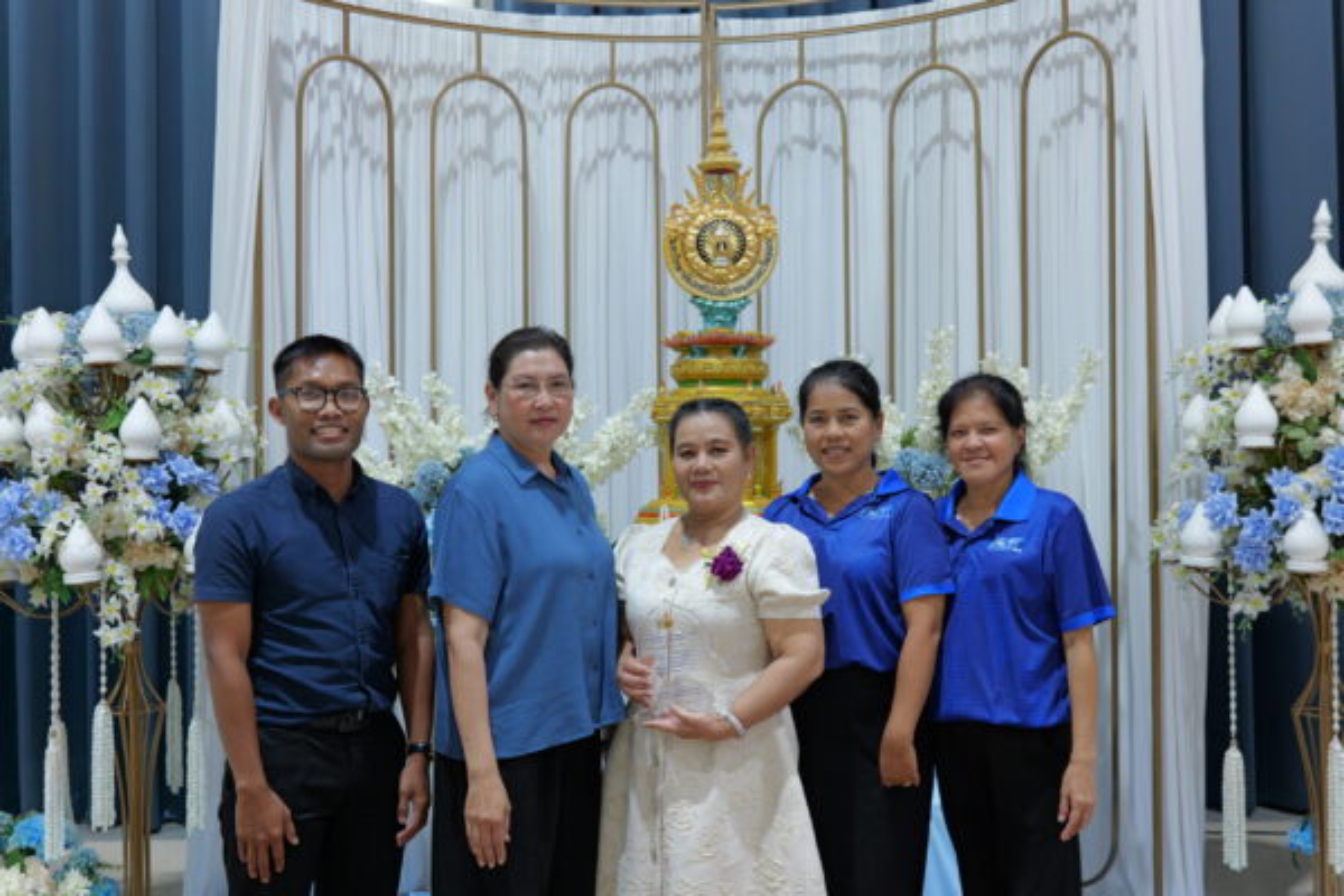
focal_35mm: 38
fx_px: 1419
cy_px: 448
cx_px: 672
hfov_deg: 50.7
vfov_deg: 35.1
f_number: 5
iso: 2000
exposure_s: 1/60
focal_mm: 38
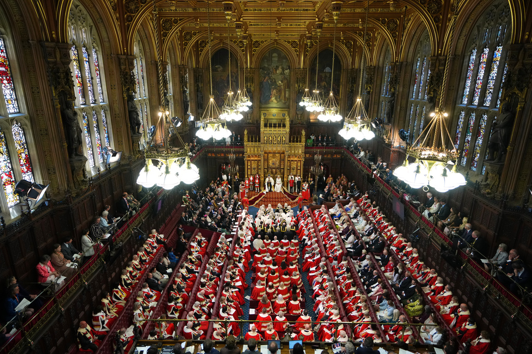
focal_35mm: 21
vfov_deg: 59.5
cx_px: 266
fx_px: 310
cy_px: 177
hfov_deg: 81.2
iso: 3200
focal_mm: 21
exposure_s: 1/320
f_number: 2.8
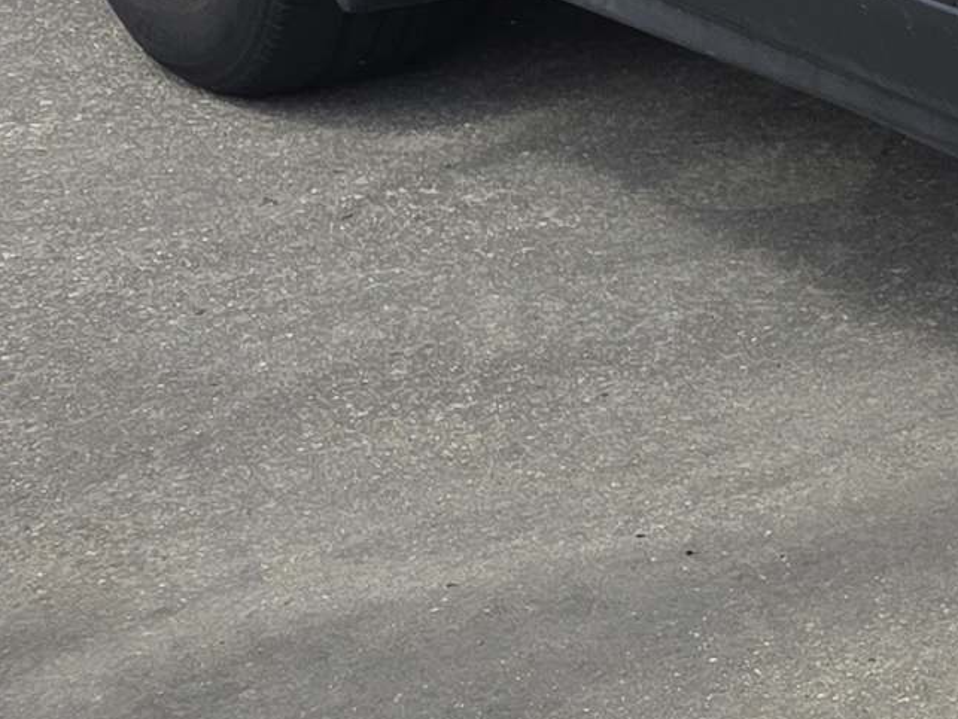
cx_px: 2180
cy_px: -39
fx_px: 3960
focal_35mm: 143
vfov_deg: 10.3
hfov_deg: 11.7
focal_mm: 6.3
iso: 80
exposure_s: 1/3273
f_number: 1.7
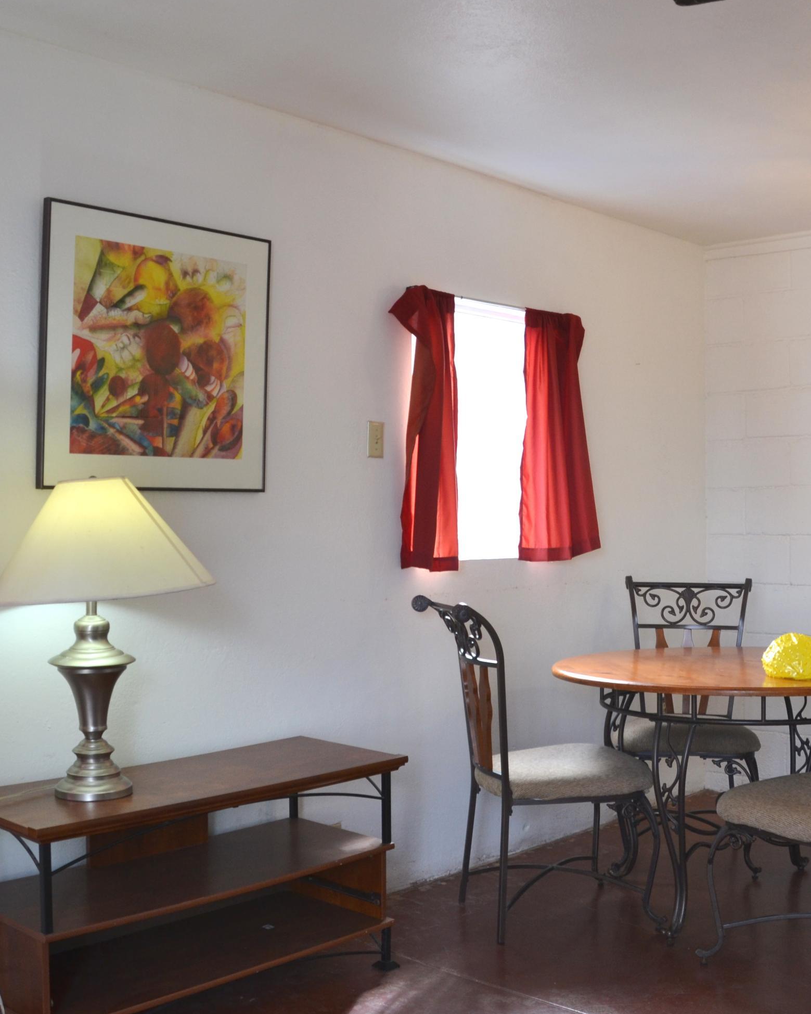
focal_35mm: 39
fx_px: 1170
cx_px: 506
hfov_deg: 38.0
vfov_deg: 46.8
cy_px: 498
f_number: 5
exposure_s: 1/100
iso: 400
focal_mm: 18
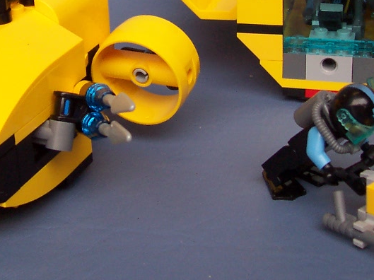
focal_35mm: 84
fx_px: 907
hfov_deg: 23.3
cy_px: 16
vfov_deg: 17.2
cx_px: 144
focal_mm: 5.6
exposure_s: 1/45
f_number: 2.8
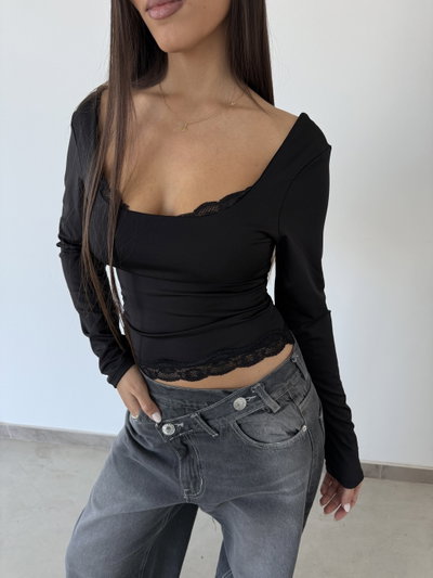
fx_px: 400
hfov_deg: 56.8
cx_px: 216
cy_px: 289
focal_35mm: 24
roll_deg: +2.4
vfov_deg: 71.6
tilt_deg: -25.1
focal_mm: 6.76
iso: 125
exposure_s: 1/125
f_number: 1.78
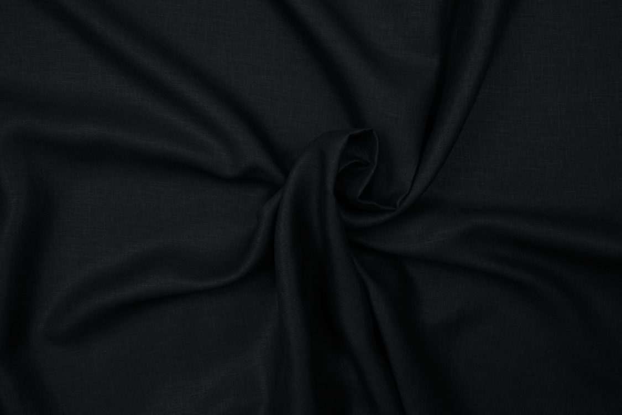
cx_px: 311
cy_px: 208
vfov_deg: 35.9
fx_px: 639
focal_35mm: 37
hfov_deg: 51.9
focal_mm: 37
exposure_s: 1/3
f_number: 8
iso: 50
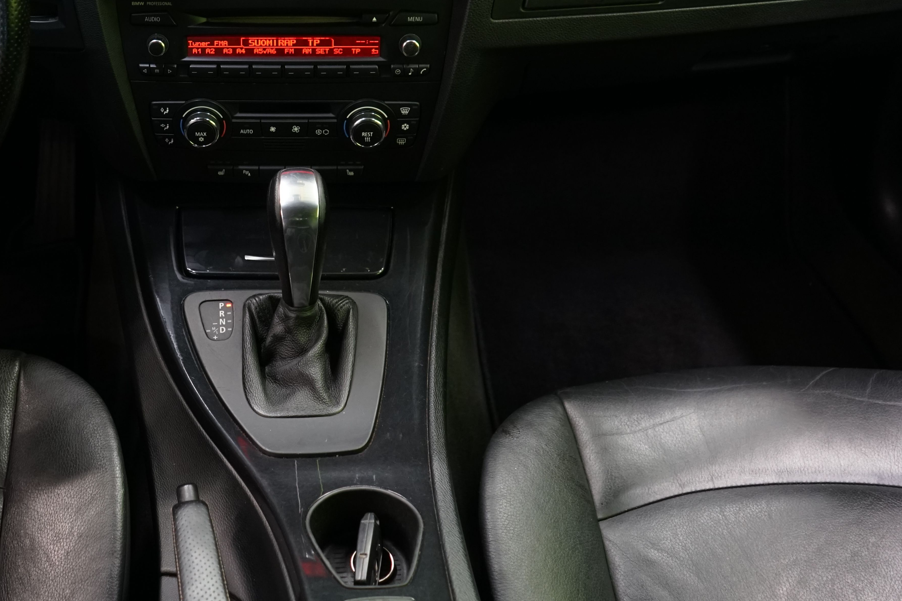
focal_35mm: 49
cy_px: 145
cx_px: 236
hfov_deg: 39.4
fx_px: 1228
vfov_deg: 27.1
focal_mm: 29
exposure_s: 1/20
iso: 1250
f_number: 4
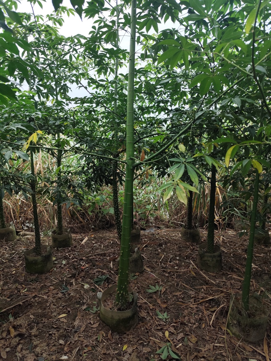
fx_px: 240
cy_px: 180
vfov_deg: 73.9
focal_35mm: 23
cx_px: 136
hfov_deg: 58.9
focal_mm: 6.19
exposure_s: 1/284
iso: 50
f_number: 1.65
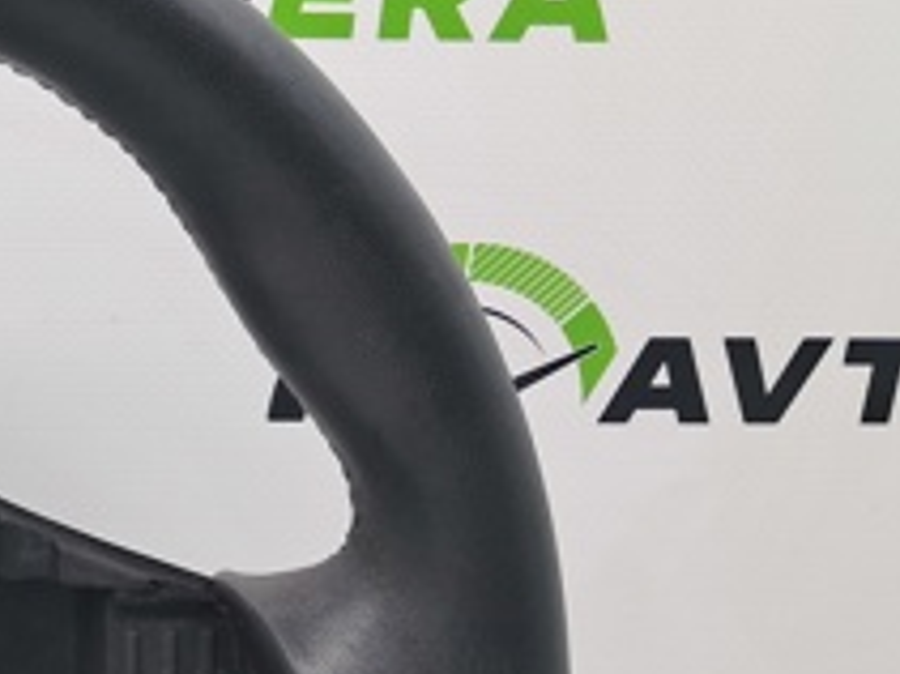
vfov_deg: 17.6
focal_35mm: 82
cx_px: -435
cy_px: 668
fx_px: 2131
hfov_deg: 20.5
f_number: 1.8
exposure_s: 1/50
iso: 50
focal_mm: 4
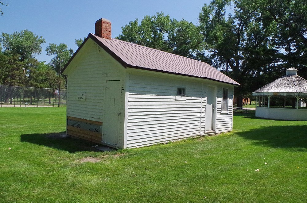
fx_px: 230
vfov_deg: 47.7
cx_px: 154
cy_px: 102
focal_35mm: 27
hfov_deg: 67.5
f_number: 11
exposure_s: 1/4000
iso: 3200
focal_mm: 18
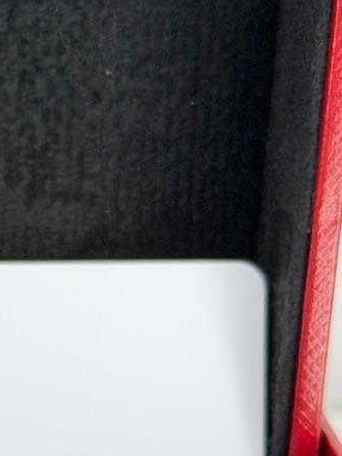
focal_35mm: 222
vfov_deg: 8.7
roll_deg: -0.3
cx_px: -349
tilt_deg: -27.0
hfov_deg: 6.5
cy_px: 641
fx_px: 2926
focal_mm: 6.76
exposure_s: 1/126
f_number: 1.78
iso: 50
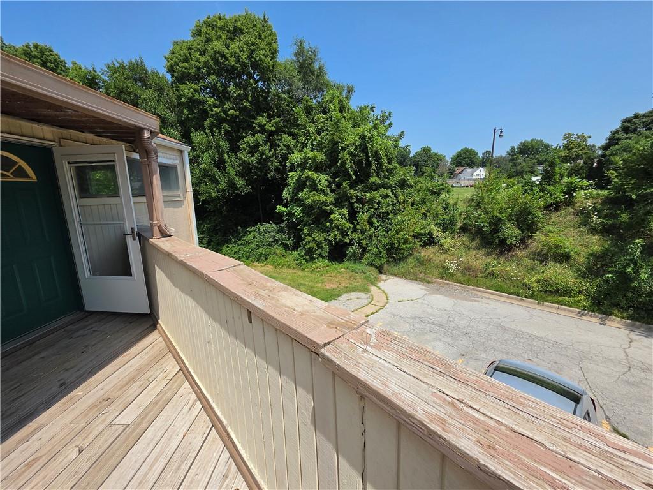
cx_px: 326
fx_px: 245
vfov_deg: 89.9
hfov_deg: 106.2
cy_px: 245
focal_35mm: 13
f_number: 1.9
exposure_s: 1/1700
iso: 32
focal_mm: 2.2
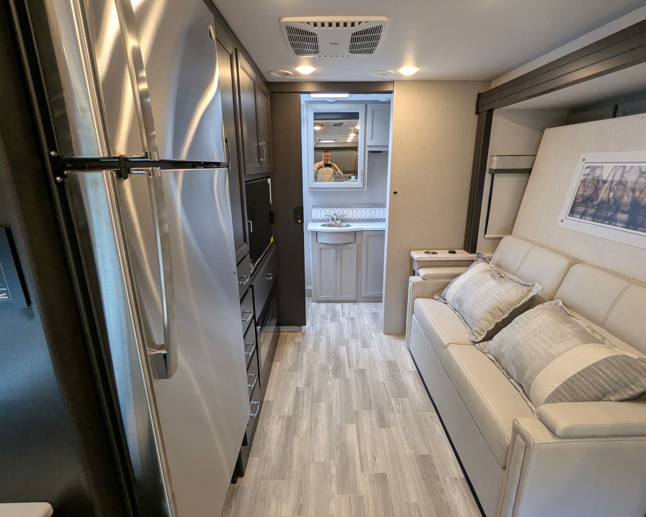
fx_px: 325
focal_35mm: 17
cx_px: 329
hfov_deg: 89.6
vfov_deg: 77.0
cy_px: 261
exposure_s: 1/113
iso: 215
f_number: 2.2
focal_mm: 2.35
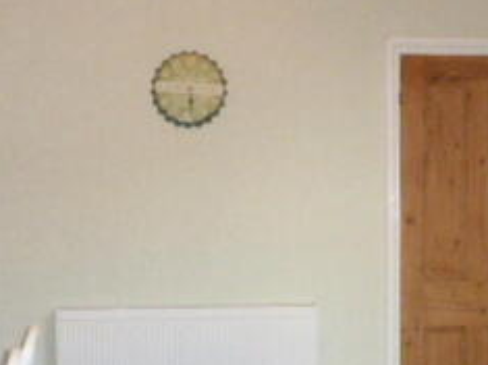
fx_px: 874
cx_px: 169
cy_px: 248
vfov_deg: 23.5
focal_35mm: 62
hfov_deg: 31.0
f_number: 3.3
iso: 800
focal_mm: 4.3
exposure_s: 1/60
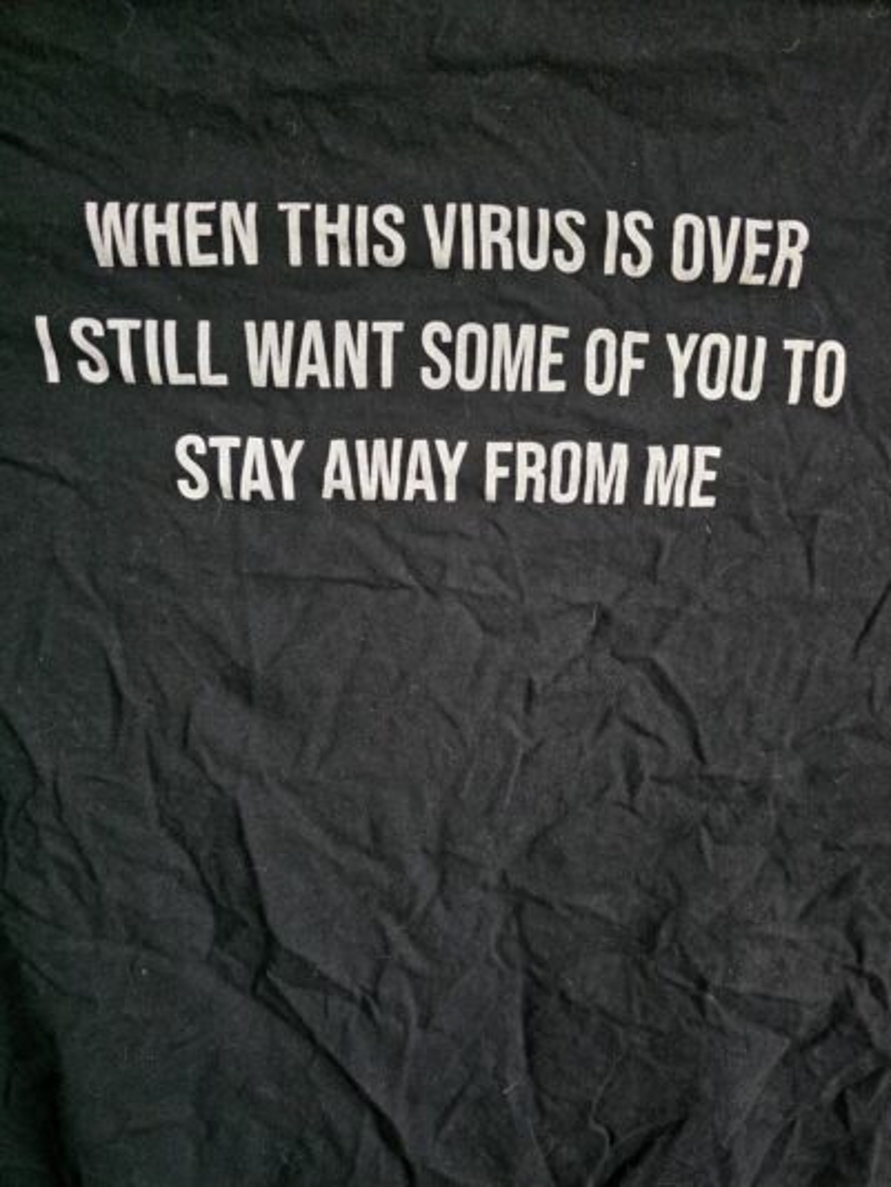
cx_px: 446
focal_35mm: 23
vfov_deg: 73.9
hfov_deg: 58.9
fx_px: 789
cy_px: 594
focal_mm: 6.3
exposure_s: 1/120
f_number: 1.7
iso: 2000
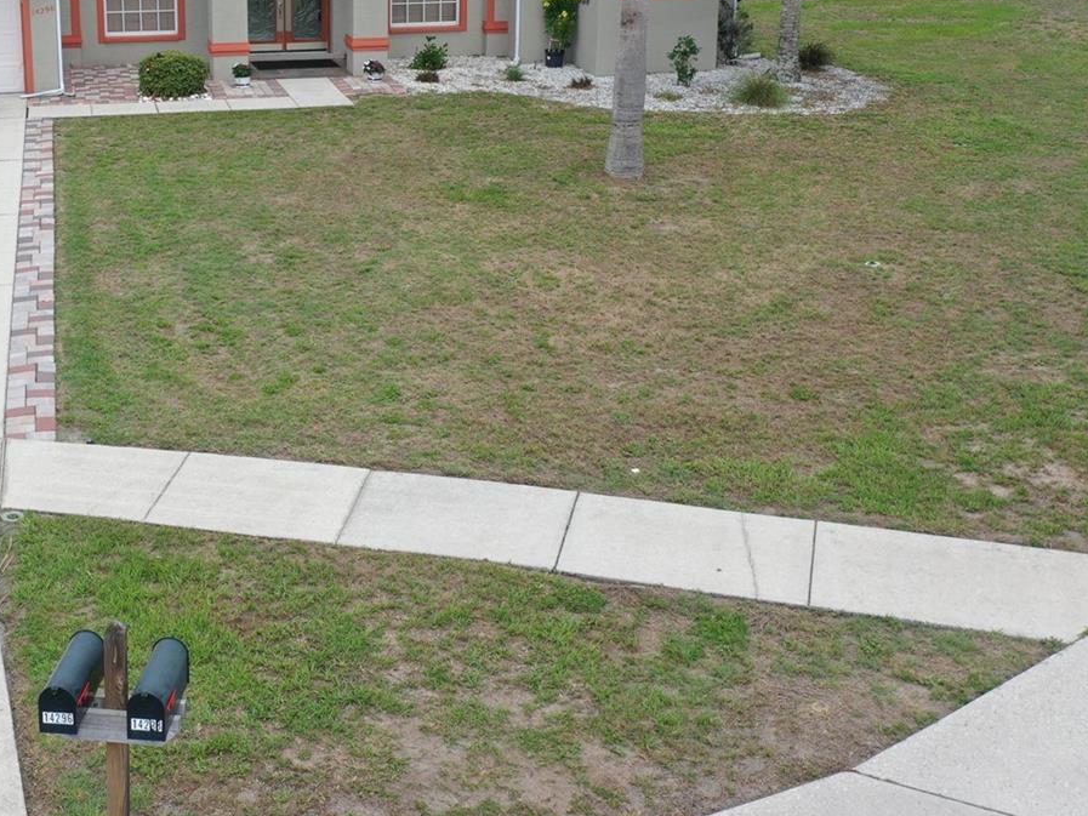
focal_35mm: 48
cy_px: 211
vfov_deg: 29.8
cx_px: 295
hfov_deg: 38.8
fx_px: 1509
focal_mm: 10.26
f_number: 5.6
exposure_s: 1/320
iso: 100
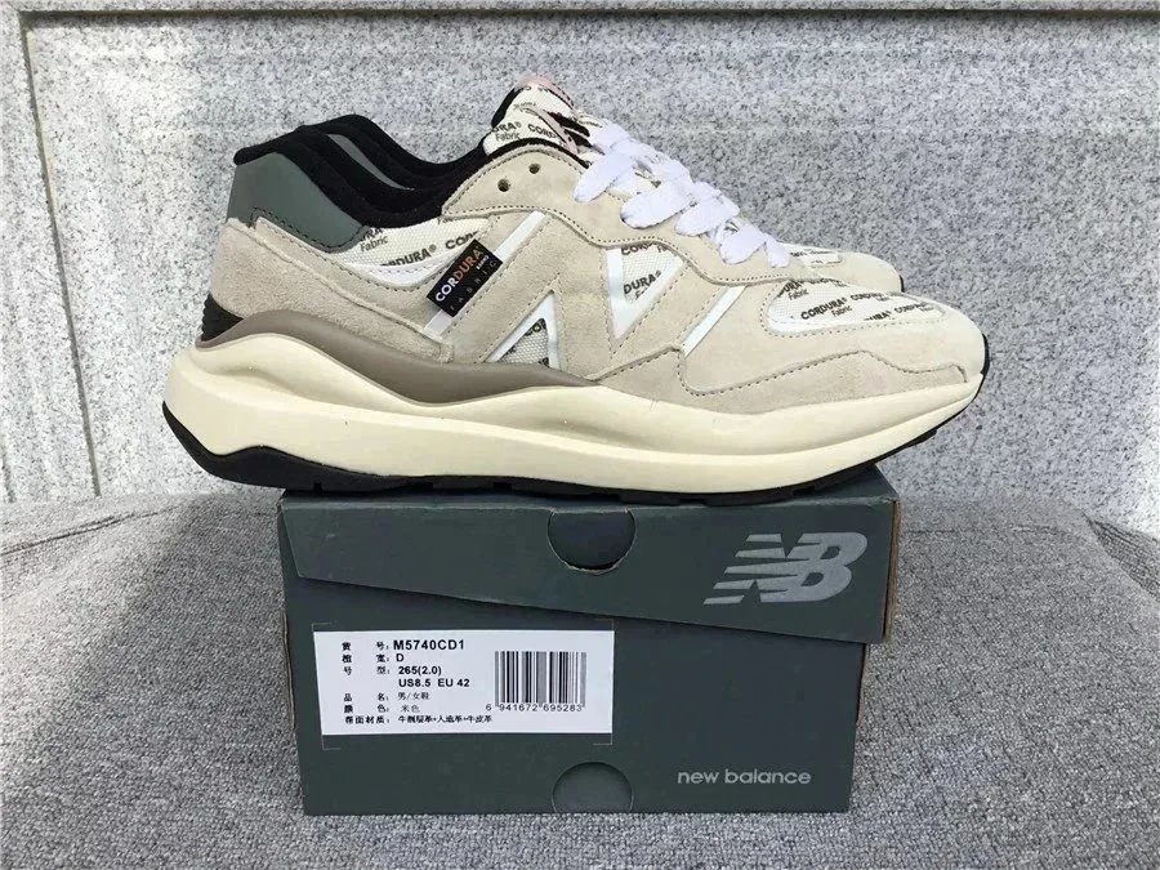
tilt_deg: -19.6
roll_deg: +0.5
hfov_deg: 58.4
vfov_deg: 45.4
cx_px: 580
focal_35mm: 31
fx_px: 1039
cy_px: 435
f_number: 2.4
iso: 25
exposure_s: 1/849
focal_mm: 3.3
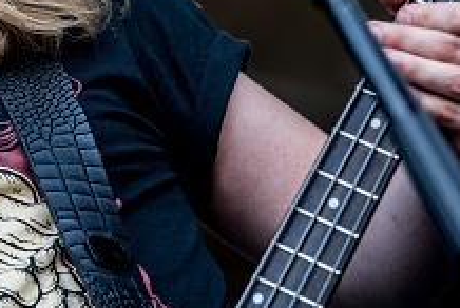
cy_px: -123
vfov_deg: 2.5
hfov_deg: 3.8
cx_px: 21
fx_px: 6960
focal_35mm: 544
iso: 200
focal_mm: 165
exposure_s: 1/100
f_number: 4.5
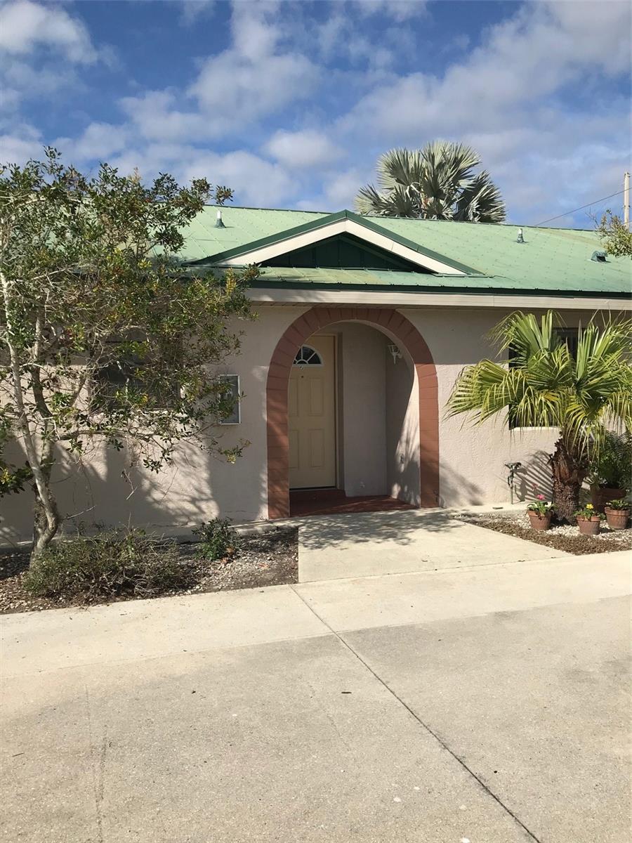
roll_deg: +1.1
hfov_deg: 49.7
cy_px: 422
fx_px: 682
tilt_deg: -2.5
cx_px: 316
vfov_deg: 63.4
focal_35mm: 28
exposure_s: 1/3831
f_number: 1.8
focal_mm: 3.99
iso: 20
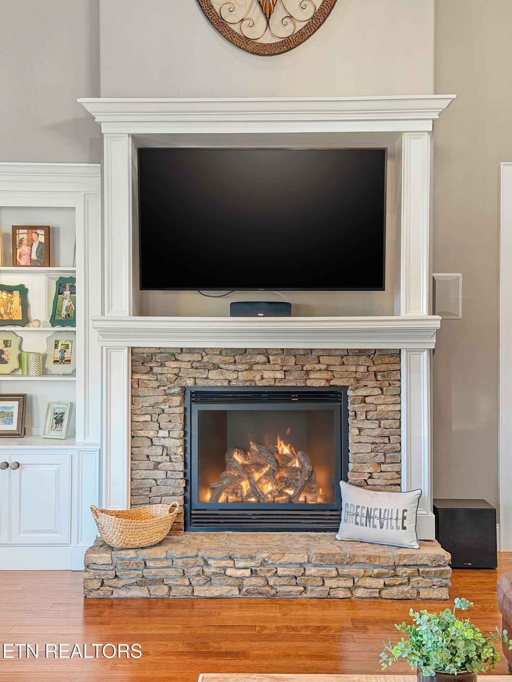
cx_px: 256
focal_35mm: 48
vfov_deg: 39.7
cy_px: 341
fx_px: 946
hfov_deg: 30.3
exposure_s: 1/60
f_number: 1.8
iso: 250
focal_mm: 6.8
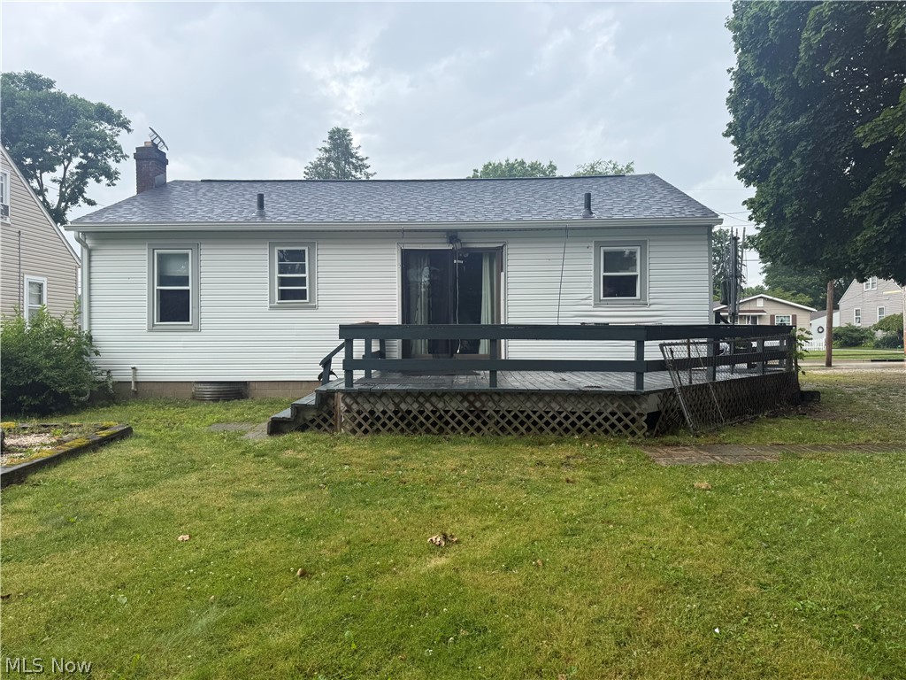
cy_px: 340
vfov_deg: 56.8
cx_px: 453
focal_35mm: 24
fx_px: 628
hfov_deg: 71.6
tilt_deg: +4.1
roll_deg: +2.2
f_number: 1.78
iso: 80
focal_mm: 6.76
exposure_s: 1/1292
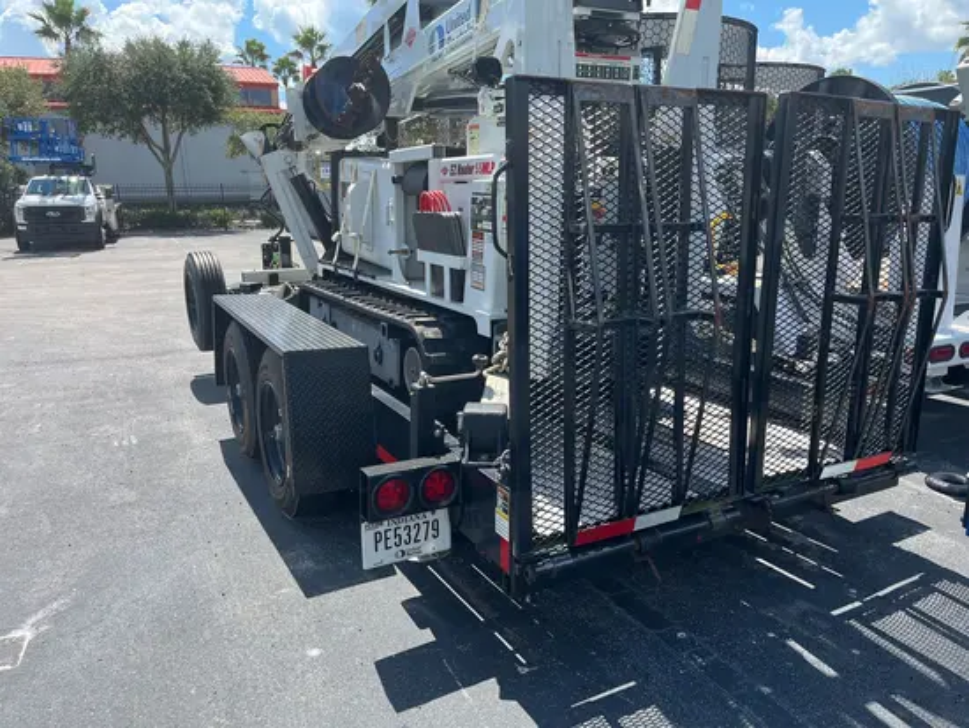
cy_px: 364
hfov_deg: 67.3
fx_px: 728
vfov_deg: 53.1
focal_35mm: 26
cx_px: 484
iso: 50
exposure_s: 1/1458
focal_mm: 5.1
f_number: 1.6
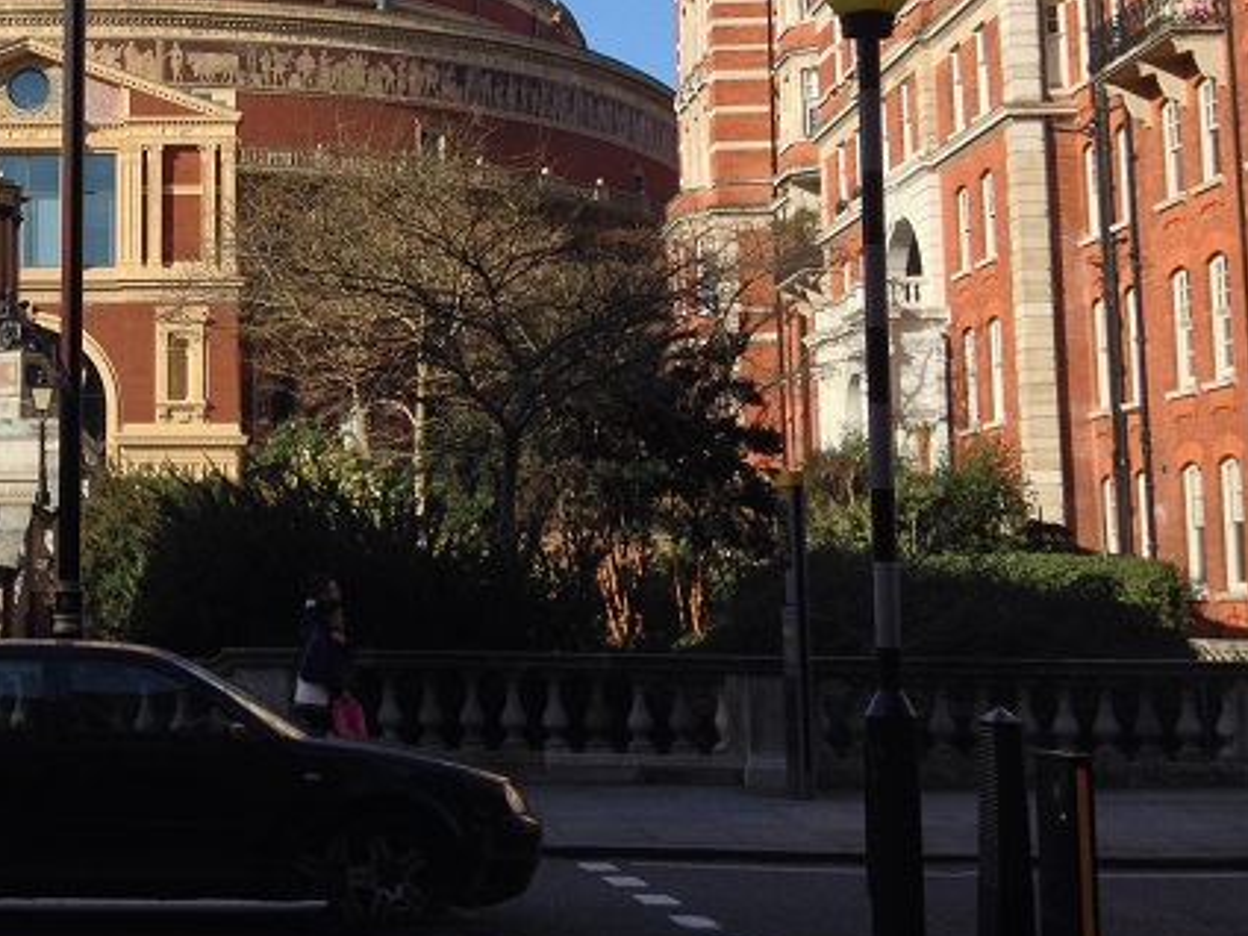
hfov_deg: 28.1
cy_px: 306
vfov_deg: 22.2
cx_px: 79
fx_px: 2379
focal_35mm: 66
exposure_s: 1/1151
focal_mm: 4.28
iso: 50
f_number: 2.4
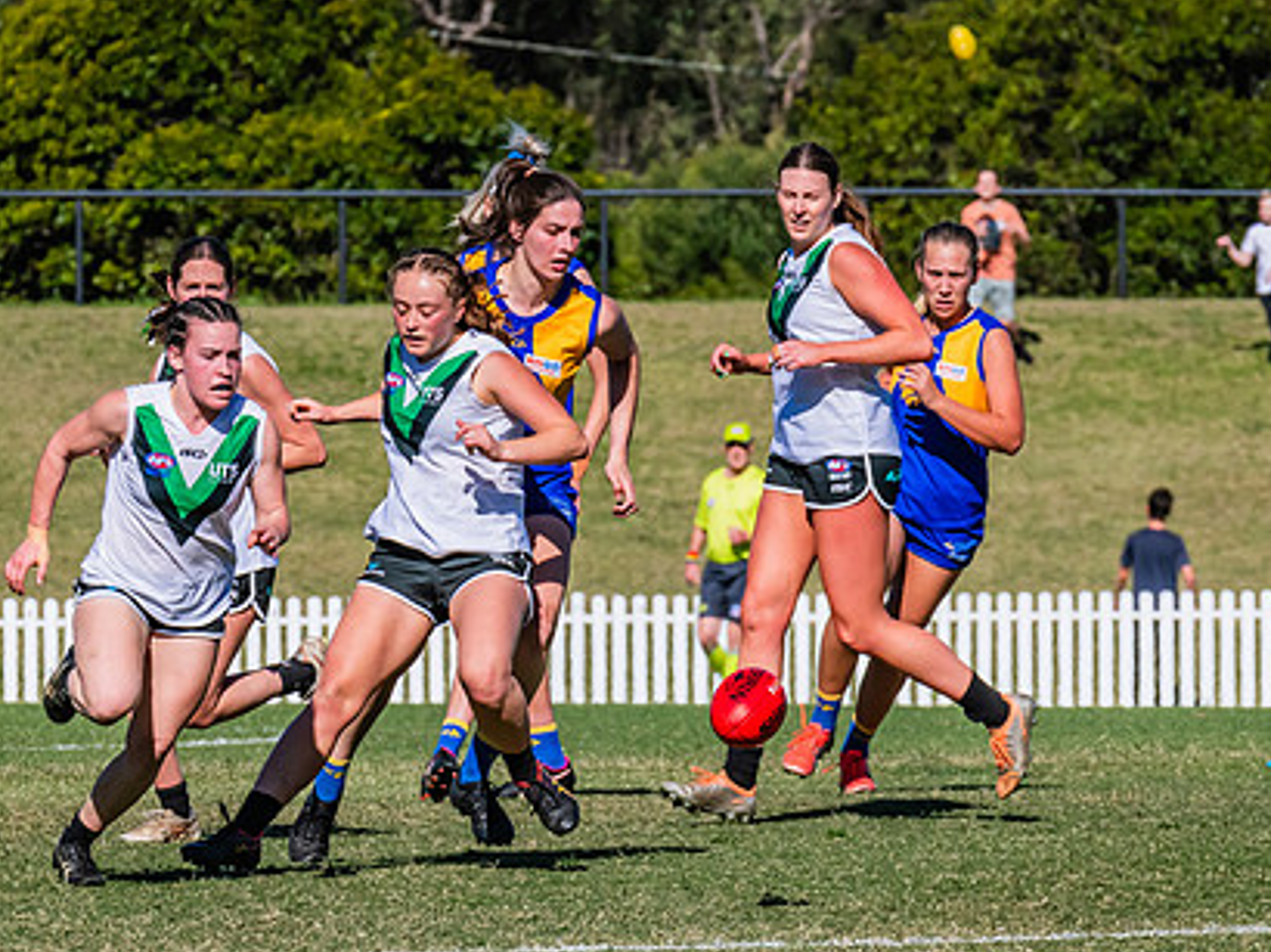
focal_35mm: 612
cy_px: 572
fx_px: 22458
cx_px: 609
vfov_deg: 2.4
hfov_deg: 3.2
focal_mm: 310
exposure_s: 1/1250
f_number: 13
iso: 640
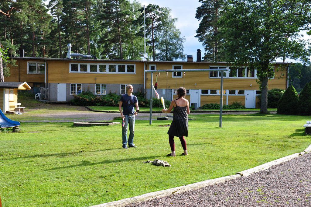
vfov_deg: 25.7
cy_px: 104
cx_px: 156
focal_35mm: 52
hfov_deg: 37.9
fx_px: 453
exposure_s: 1/160
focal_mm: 35
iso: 200
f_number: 9
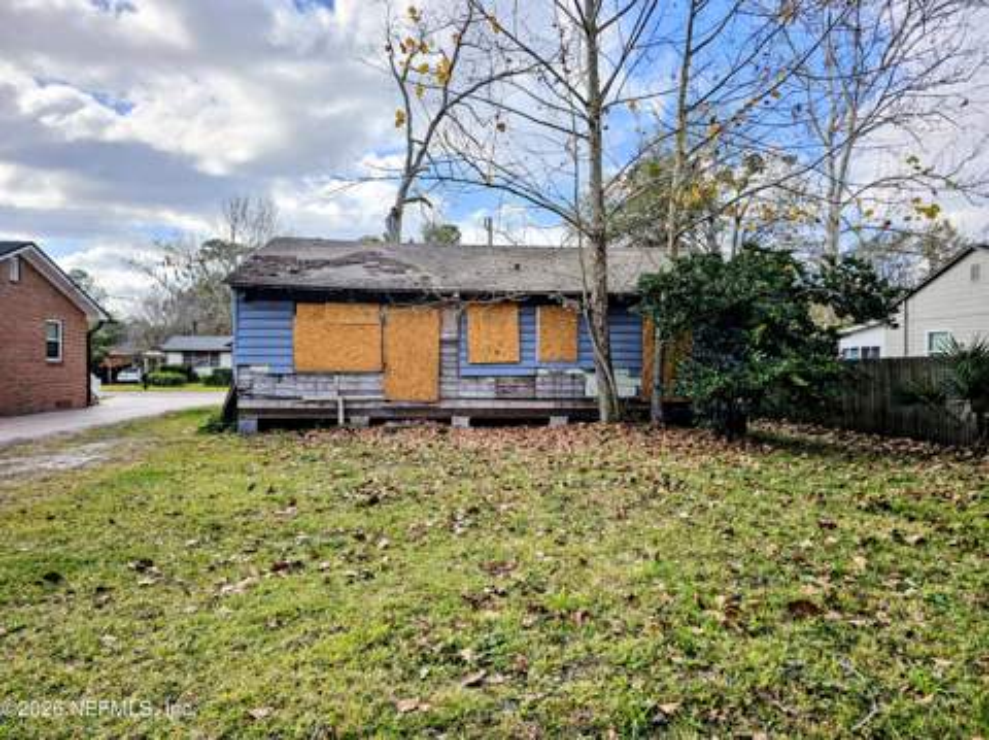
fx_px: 656
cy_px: 370
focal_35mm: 23
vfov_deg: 58.8
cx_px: 494
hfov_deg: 74.0
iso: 10
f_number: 1.7
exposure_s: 1/445
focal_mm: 6.3
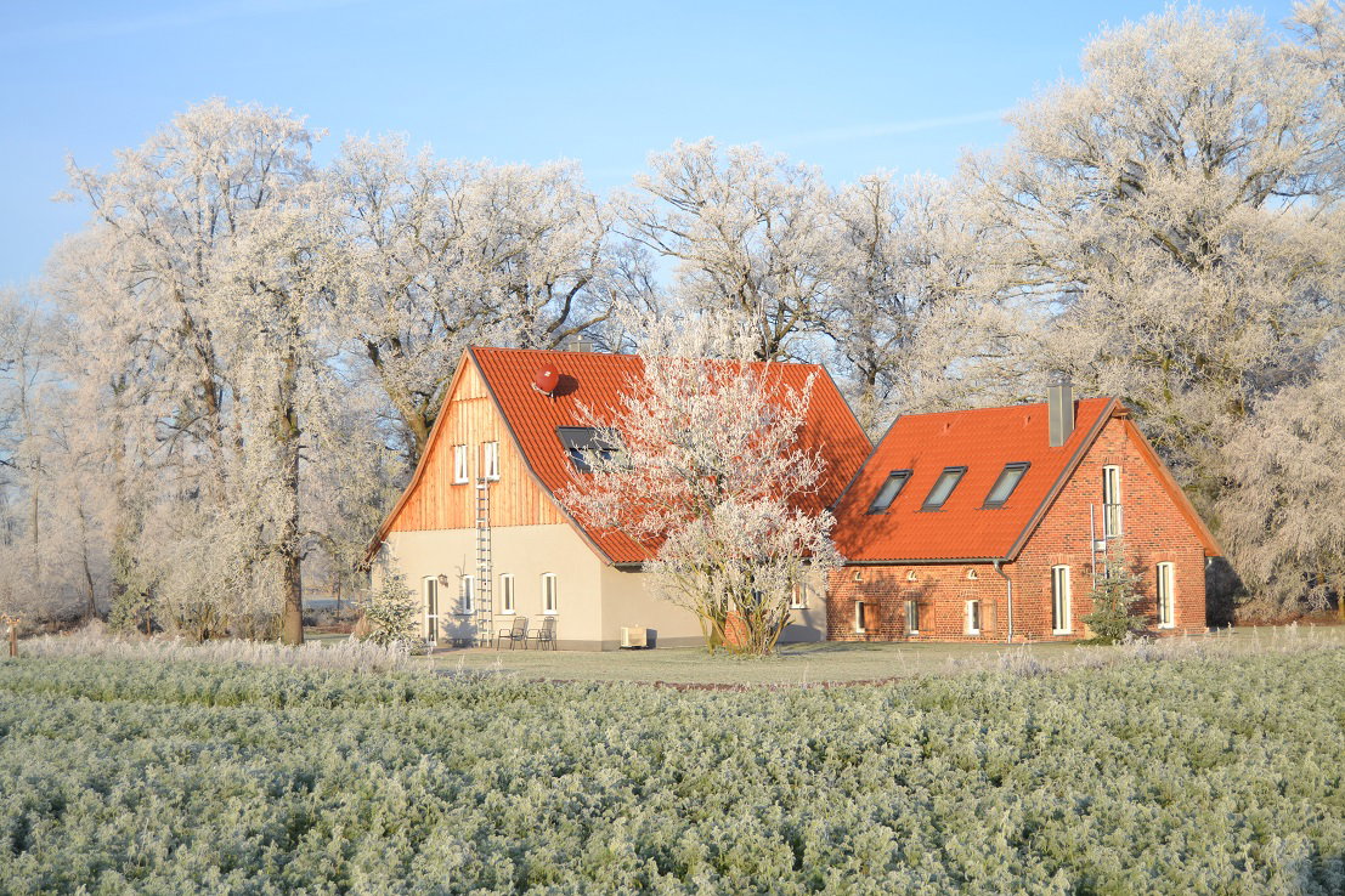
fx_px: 2129
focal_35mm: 57
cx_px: 672
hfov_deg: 35.1
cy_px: 448
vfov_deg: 23.8
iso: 100
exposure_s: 1/250
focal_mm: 38
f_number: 8
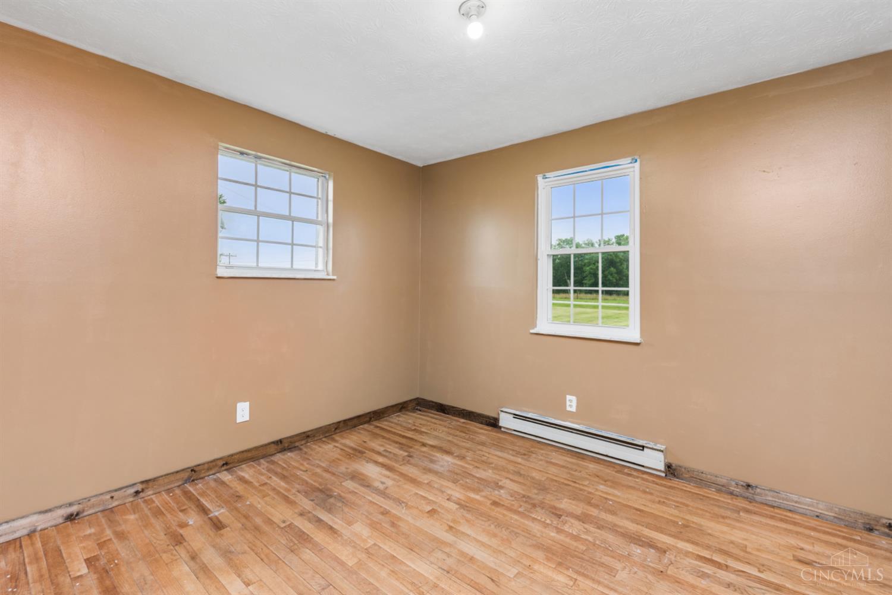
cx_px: 446
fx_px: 372
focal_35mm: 15
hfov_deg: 100.4
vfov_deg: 77.3
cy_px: 298
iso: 400
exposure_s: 1/100
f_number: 5.6
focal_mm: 15
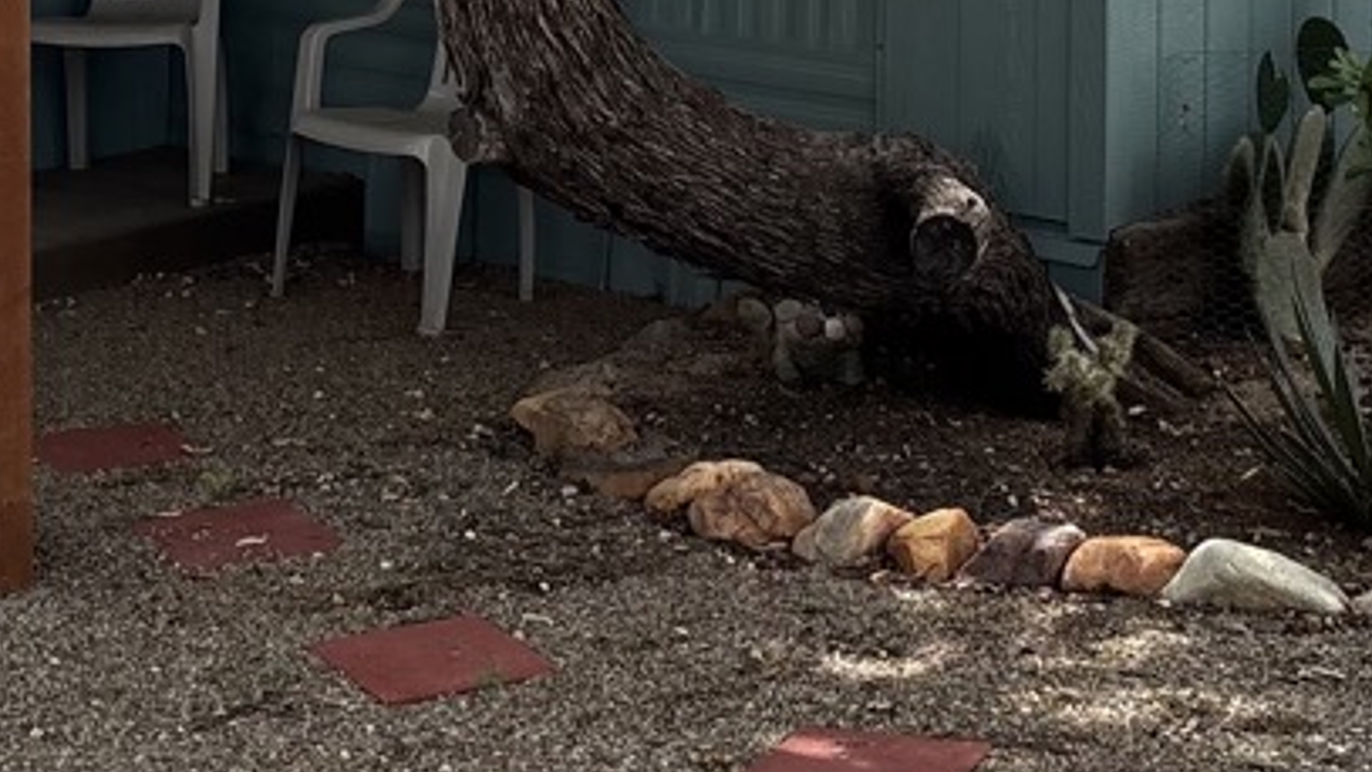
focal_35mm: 89
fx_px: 3238
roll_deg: +0.1
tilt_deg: -2.0
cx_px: 725
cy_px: -367
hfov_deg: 23.9
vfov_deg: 12.9
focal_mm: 5.96
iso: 50
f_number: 1.6
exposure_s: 1/1178
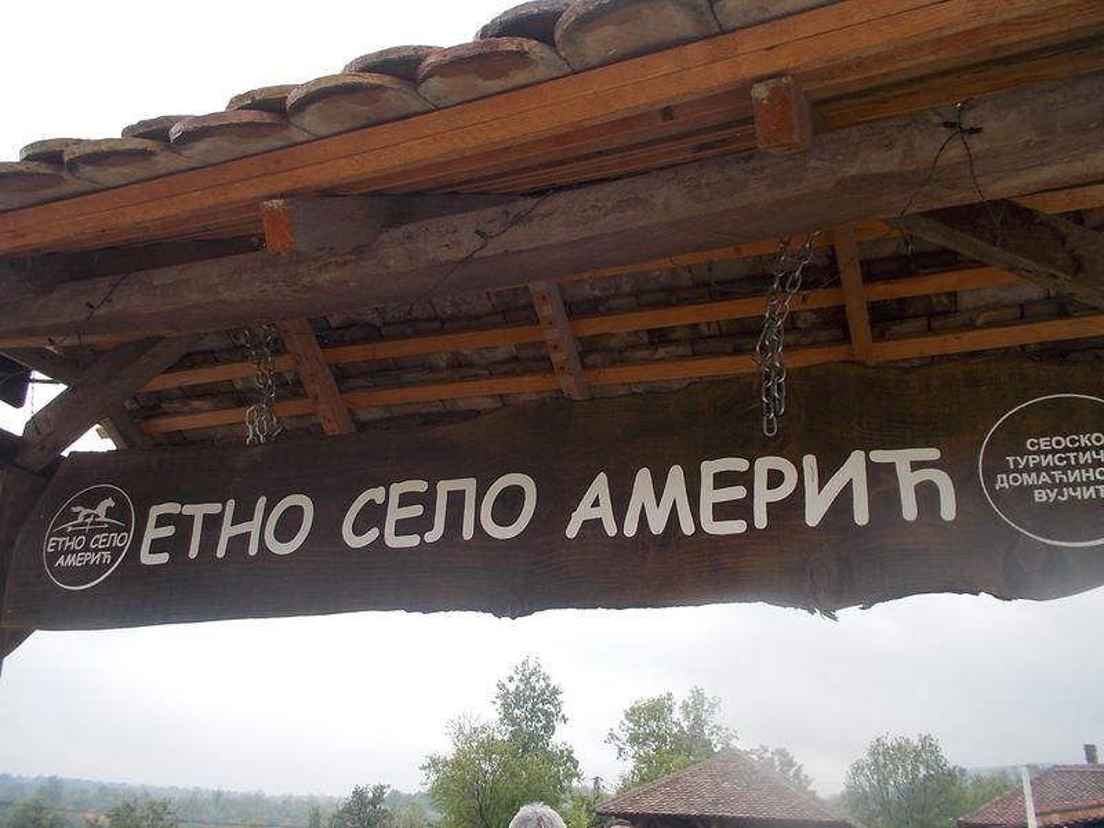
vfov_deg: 48.2
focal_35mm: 29
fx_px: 925
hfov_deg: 61.7
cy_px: 414
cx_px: 552
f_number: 3.3
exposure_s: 1/250
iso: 80
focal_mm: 4.1
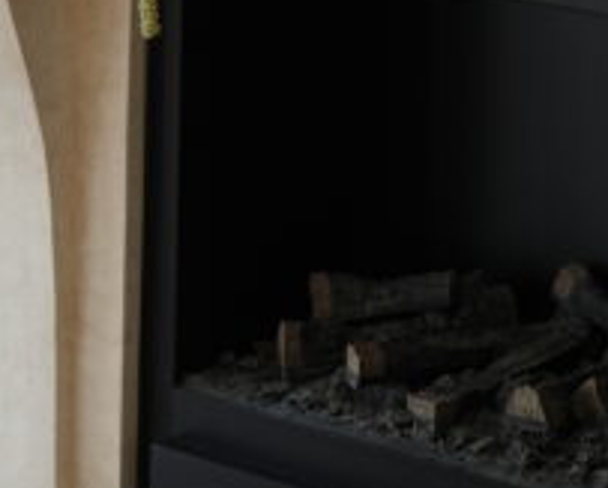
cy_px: -521
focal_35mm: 194
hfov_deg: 9.9
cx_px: 298
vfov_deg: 7.6
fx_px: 3496
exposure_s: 1/320
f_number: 2.8
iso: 500
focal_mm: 41
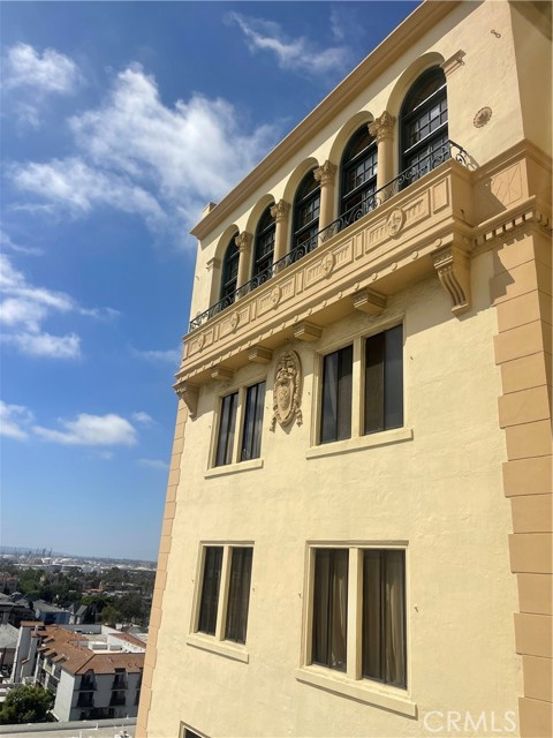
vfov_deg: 69.4
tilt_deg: +20.2
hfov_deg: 54.9
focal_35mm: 25
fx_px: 533
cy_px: 369
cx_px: 276
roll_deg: -4.2
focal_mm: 5.1
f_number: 1.6
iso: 32
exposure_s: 1/5376
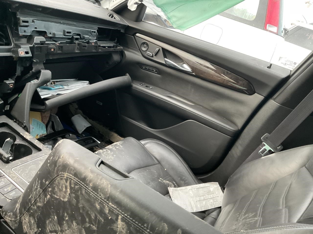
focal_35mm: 29
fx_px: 262
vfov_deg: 48.2
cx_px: 156
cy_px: 117
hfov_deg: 61.7
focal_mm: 3
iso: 200
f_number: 1.8
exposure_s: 1/60
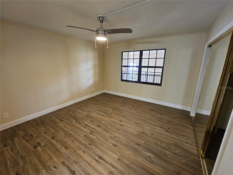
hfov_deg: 106.2
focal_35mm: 13
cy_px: 88
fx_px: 88
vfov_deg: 89.9
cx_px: 116
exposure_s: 1/60
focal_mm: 2.2
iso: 400
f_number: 2.2
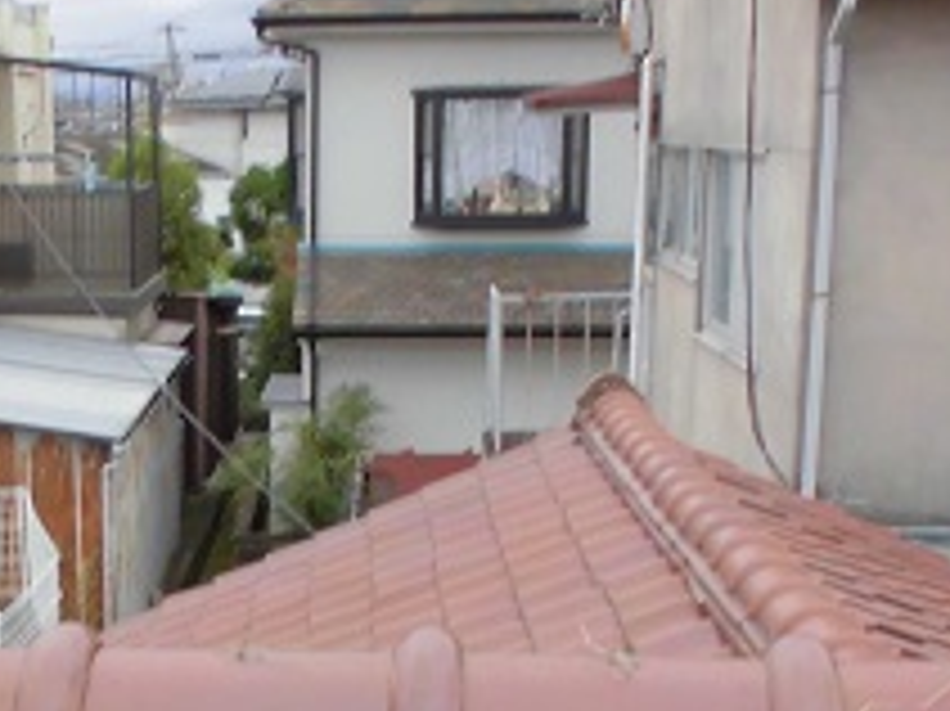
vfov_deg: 18.2
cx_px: 137
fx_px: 2112
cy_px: 837
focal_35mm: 77
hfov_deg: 24.8
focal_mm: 4.6
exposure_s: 1/200
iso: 100
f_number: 3.5
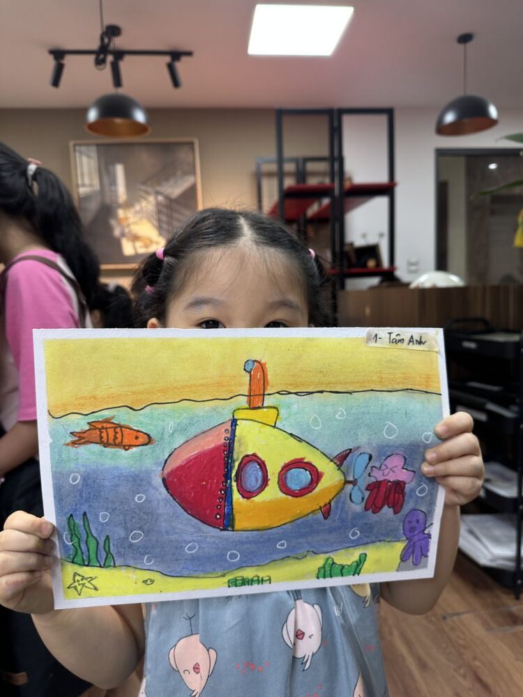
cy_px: 348
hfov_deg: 56.8
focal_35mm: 24
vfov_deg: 71.6
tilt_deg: -5.7
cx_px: 262
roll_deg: +0.9
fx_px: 483
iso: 80
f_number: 1.78
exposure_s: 1/100
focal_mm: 6.86
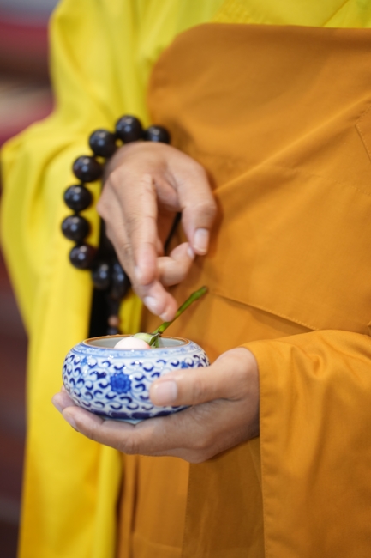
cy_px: 279
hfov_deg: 9.1
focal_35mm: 150
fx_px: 2320
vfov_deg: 13.7
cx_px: 186
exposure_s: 1/80
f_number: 2.8
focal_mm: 150
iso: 800
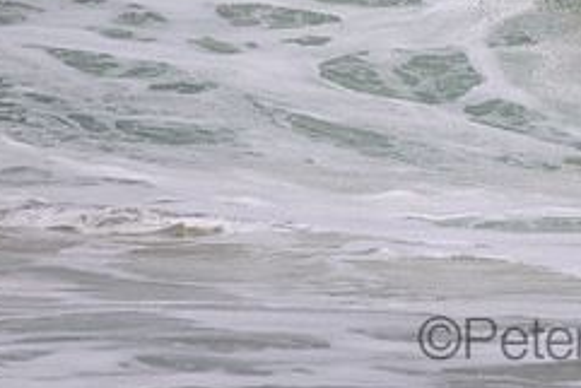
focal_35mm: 1986
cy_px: -61
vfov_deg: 0.7
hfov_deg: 1.0
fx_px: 32070
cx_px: 605
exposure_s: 1/2000
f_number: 11
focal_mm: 600
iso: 560
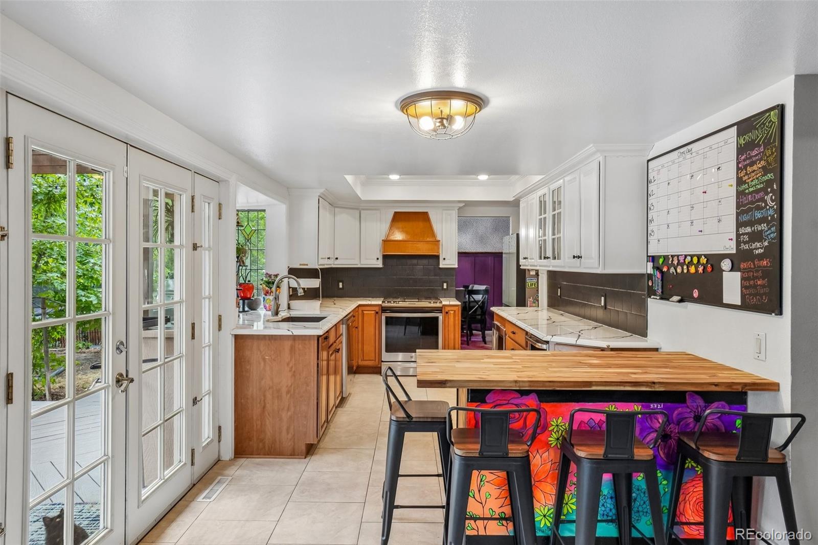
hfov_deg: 77.3
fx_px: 511
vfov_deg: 56.1
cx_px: 409
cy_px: 272
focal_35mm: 22
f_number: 8
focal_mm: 15
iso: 400
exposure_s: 1/10
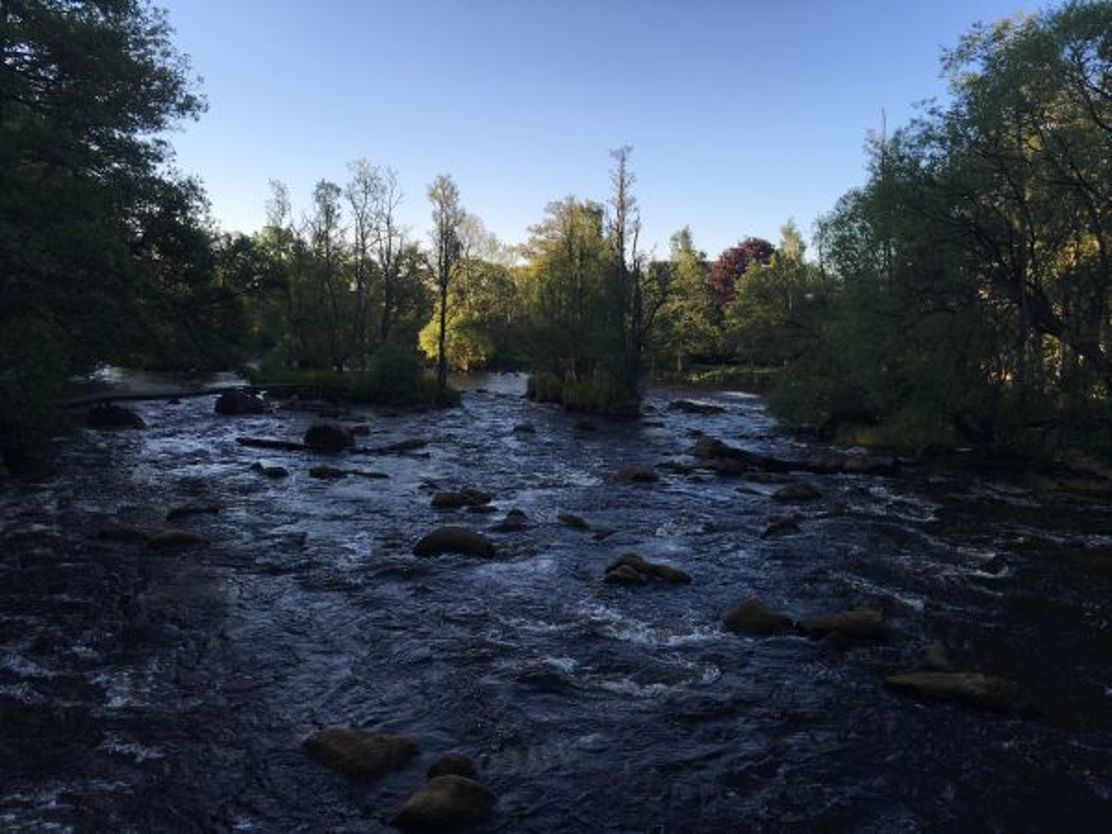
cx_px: 556
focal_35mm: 29
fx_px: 932
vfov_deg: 48.2
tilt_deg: -4.0
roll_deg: -0.8
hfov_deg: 61.7
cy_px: 417
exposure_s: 1/432
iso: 25
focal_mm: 4.15
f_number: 2.2
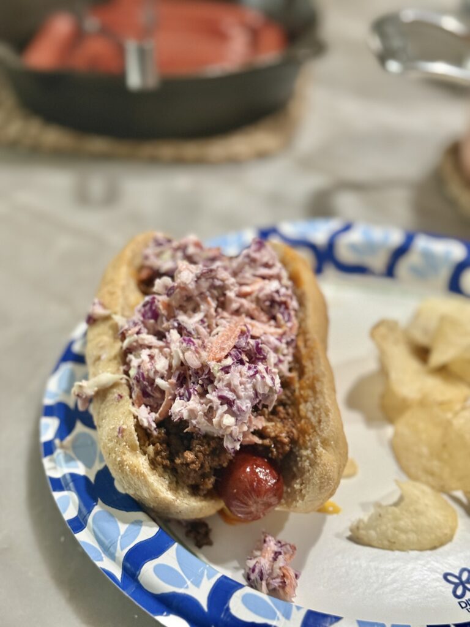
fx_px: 869
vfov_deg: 39.7
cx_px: 235
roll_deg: -2.2
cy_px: 314
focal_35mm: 48
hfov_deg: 30.3
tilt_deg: -36.8
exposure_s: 1/40
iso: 500
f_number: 1.78
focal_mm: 6.76
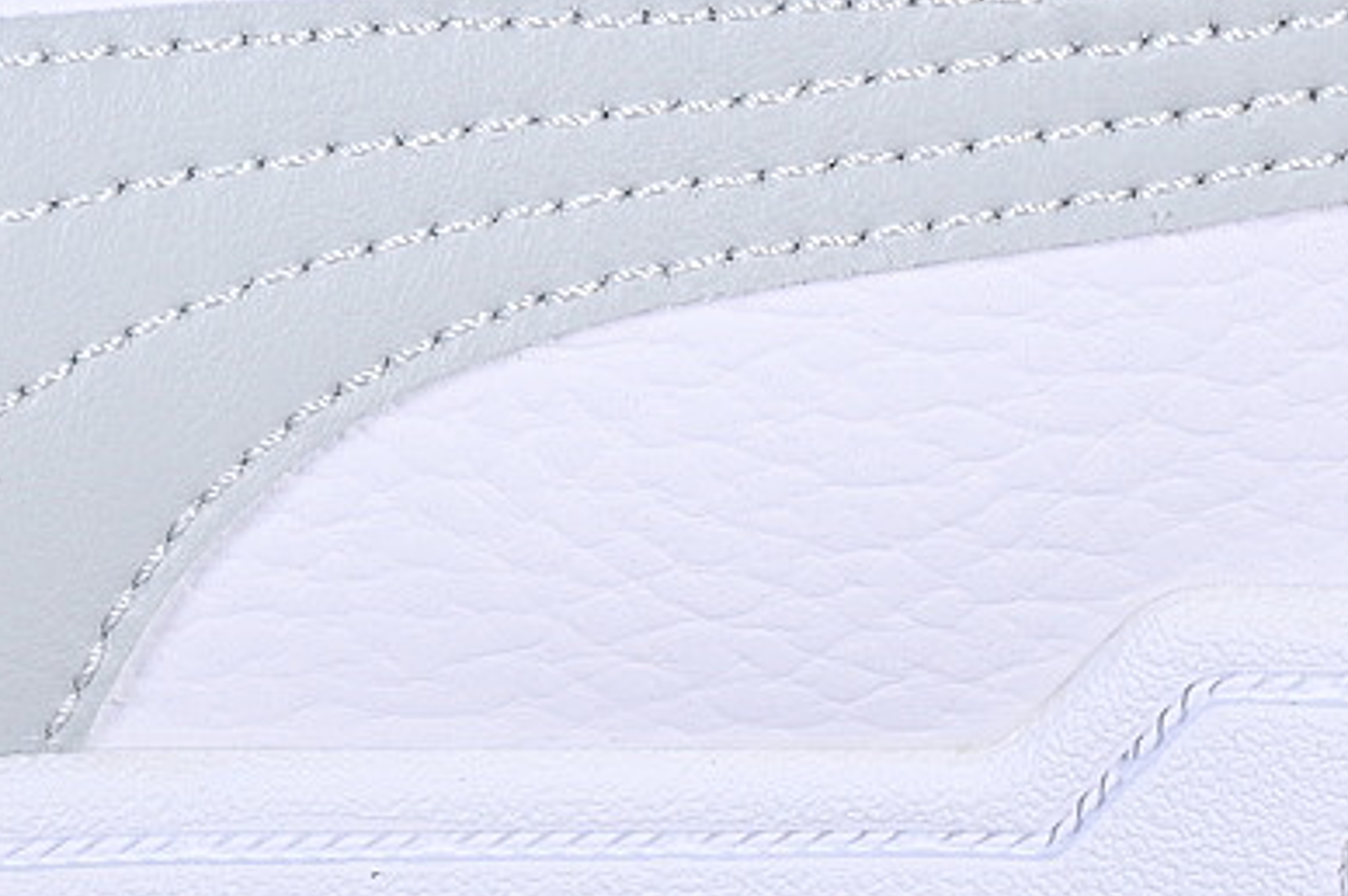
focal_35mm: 209
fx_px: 7819
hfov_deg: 9.9
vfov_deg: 6.5
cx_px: 608
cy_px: 87
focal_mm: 50
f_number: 7.1
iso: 160
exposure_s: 1/80
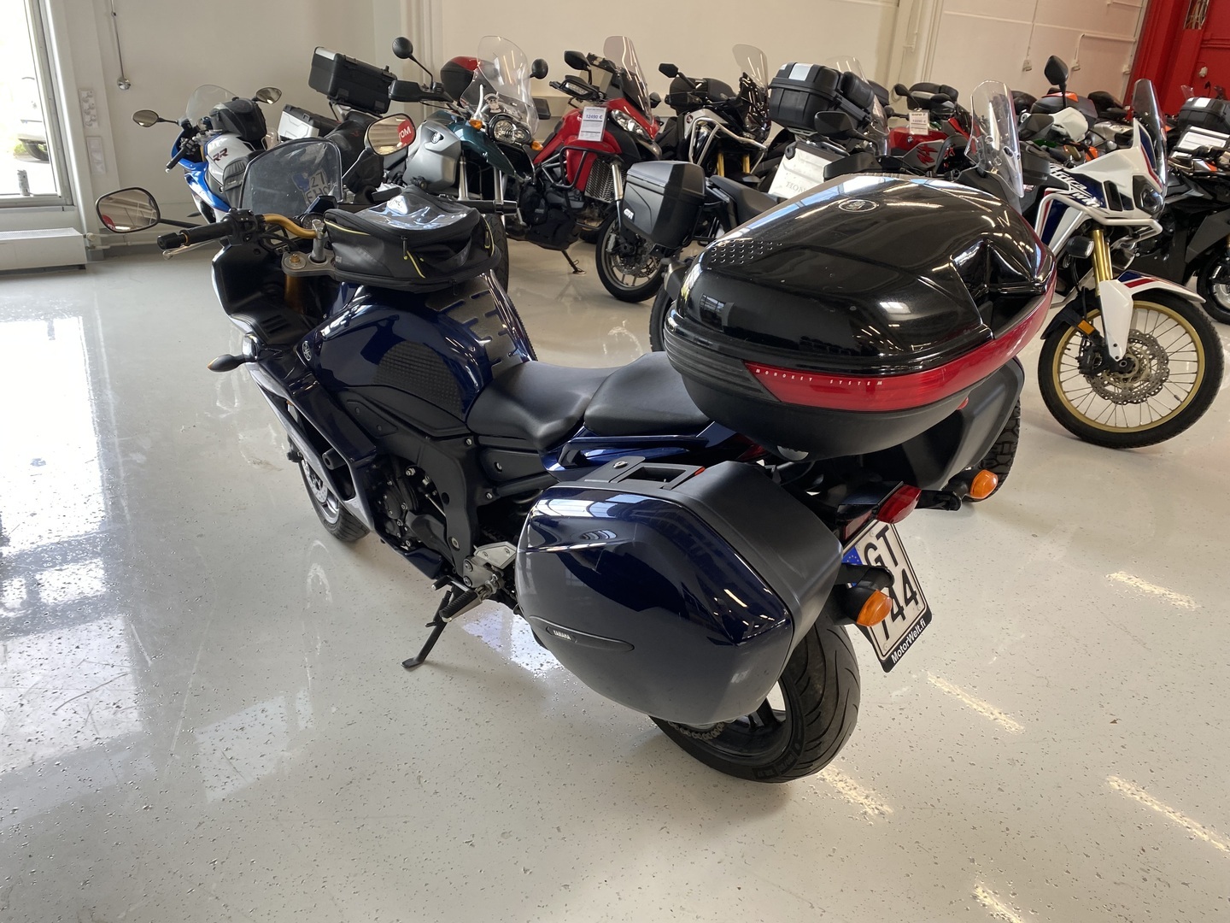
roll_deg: -2.3
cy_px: 462
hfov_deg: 67.3
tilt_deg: -22.9
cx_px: 615
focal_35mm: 26
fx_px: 924
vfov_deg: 53.1
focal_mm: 4.25
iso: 64
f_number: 1.8
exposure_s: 1/100
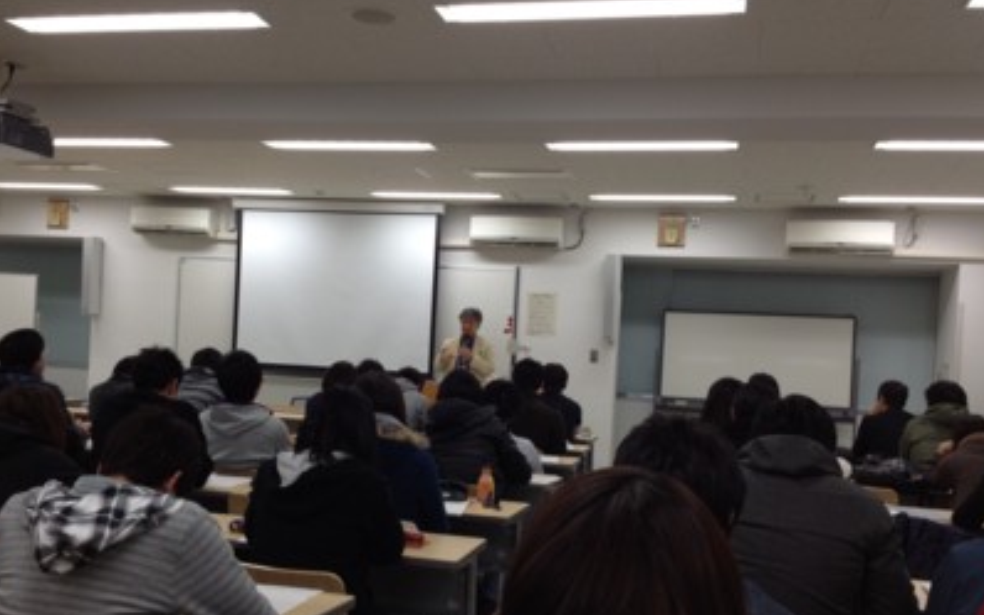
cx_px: 457
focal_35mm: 42
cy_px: 338
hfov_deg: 47.1
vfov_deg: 30.5
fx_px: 1127
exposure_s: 1/60
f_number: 2.4
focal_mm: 4.28
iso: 80
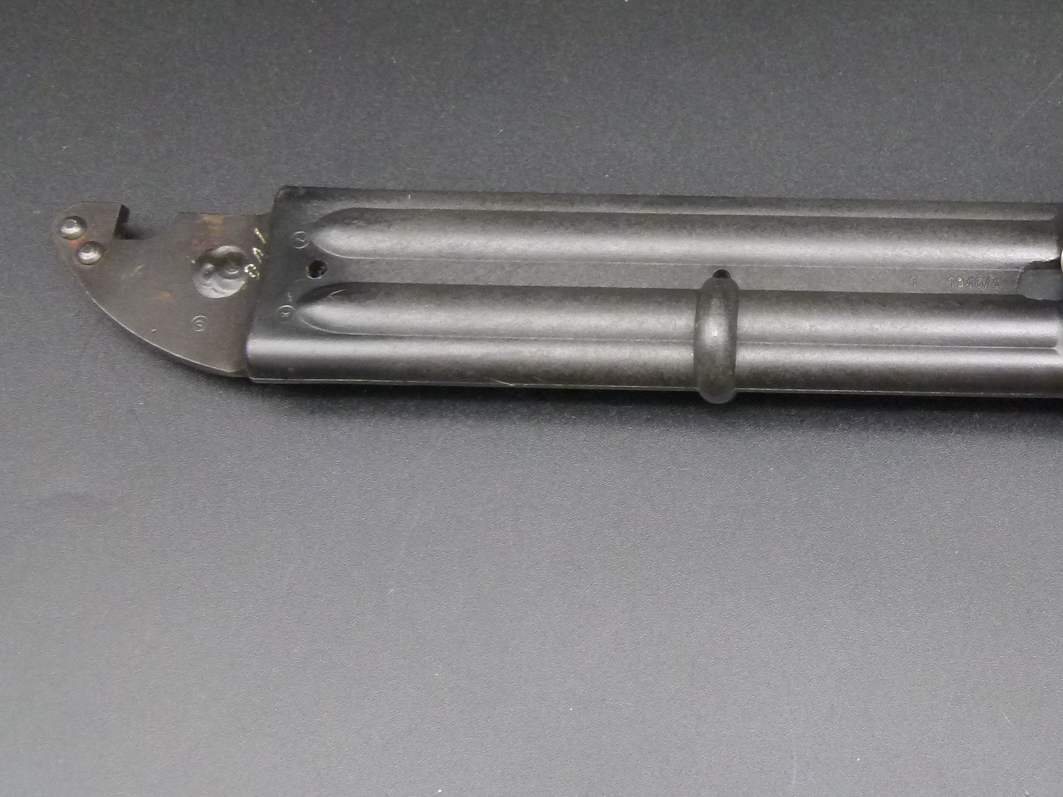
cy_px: 279
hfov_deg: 29.2
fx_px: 1935
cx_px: 1005
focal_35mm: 63
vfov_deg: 23.2
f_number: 3
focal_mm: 5.7
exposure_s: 1/60
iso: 320
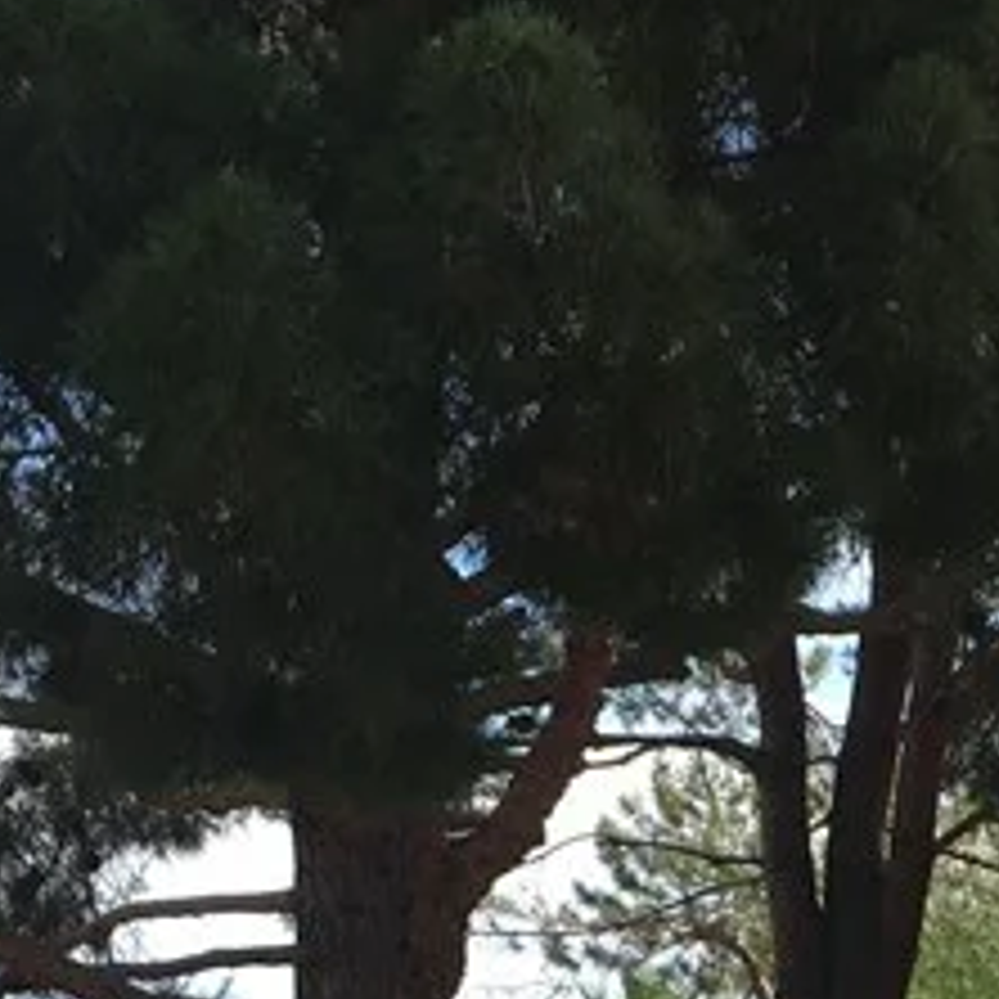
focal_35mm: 118
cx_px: 1296
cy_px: 1404
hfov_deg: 14.2
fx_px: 3853
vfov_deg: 14.0
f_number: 2.2
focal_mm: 4.15
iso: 25
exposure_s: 1/801
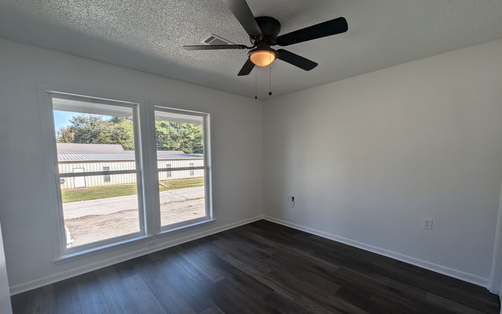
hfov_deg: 105.3
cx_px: 250
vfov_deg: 78.4
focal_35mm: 14
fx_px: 192
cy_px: 173
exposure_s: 1/406
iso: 41
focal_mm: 1.95
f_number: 2.2
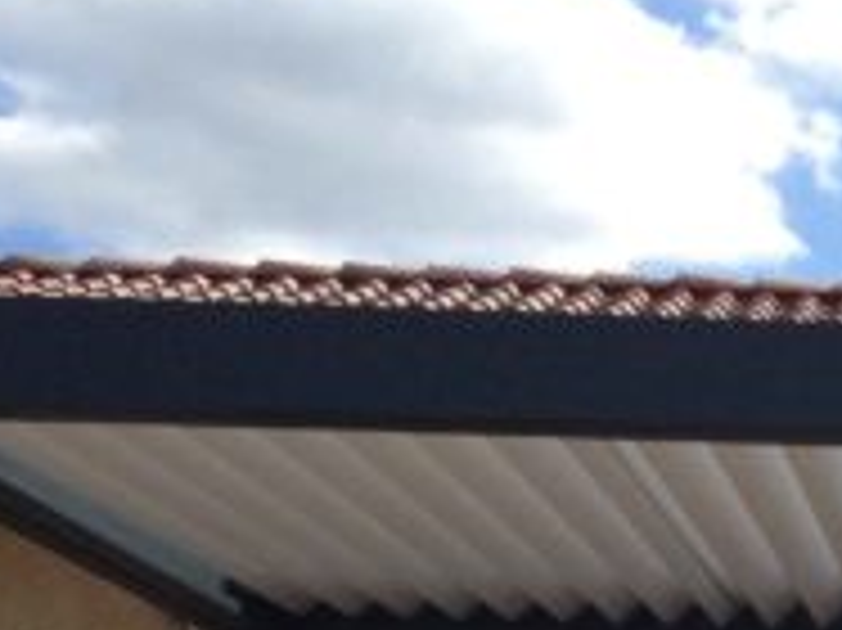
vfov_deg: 9.8
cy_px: 1089
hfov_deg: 12.8
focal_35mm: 144
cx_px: 1387
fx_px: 3500
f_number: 2.4
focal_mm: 4.28
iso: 50
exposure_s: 1/1534
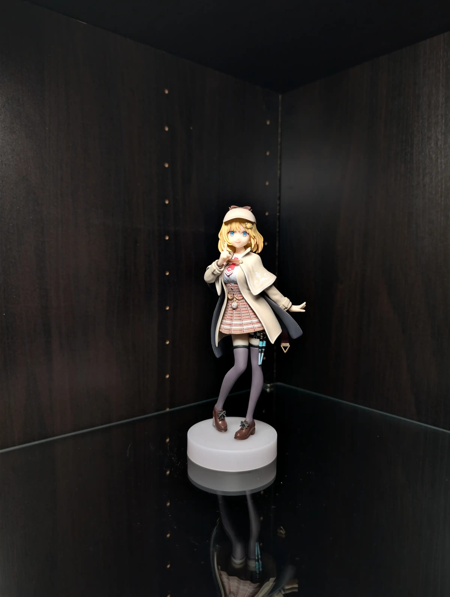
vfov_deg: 71.5
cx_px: 225
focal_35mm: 24
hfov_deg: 56.9
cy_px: 298
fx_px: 415
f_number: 1.68
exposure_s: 1/10.3
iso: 47
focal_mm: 6.9
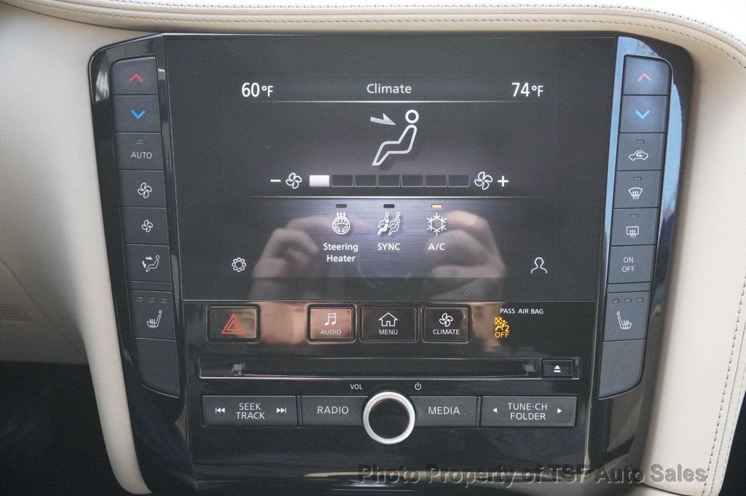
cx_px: 373
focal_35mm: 45
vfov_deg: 29.8
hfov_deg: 43.6
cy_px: 248
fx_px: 932
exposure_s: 1/250
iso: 6400
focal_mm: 30
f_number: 9
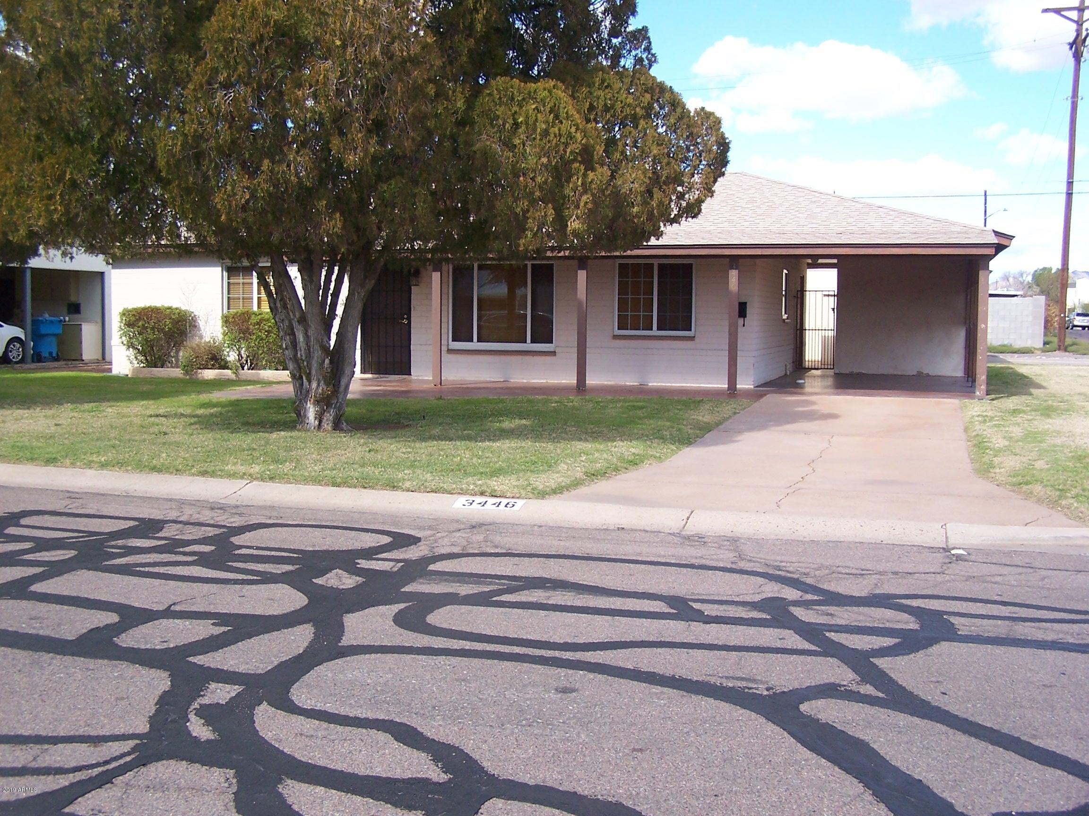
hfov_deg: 49.0
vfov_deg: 37.7
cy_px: 408
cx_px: 544
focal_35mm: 38
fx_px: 1195
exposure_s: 1/500
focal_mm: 6.3
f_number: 2.8
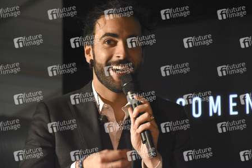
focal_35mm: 185
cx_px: 126
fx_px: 1294
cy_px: 84
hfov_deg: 11.1
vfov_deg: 7.4
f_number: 5.6
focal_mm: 122
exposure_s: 1/100
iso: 1600
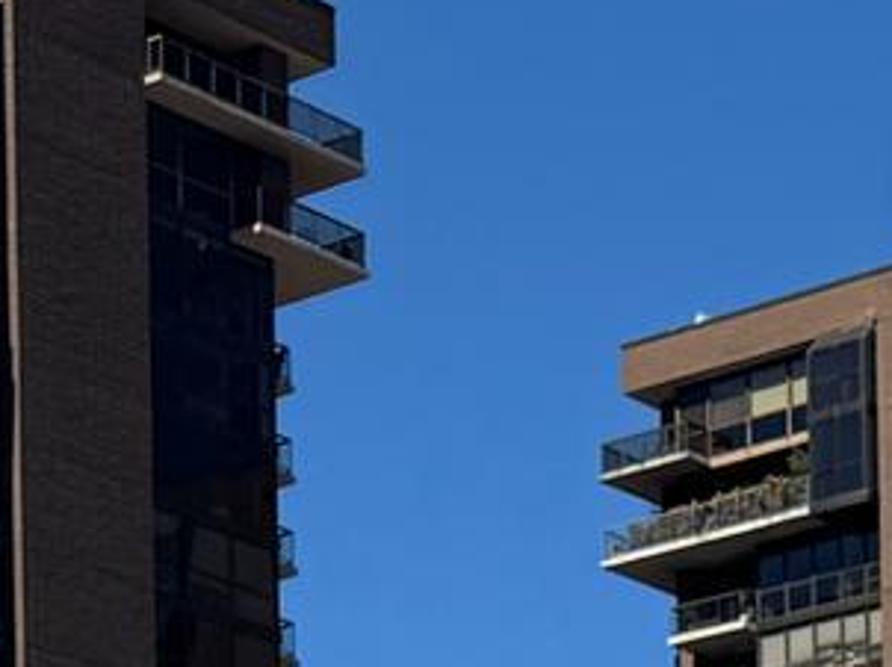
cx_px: 1303
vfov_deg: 7.7
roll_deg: +0.0
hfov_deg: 11.7
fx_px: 4197
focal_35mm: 163
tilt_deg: -1.6
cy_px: 2110
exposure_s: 1/6410
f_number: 1.78
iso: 80
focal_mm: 6.76
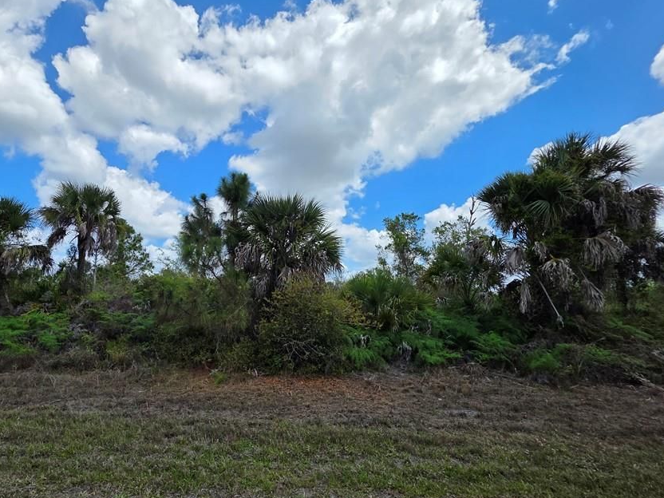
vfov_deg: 78.1
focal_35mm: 16
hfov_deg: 93.3
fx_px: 307
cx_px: 266
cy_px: 252
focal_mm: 2.2
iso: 40
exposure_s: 1/2693
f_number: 1.9
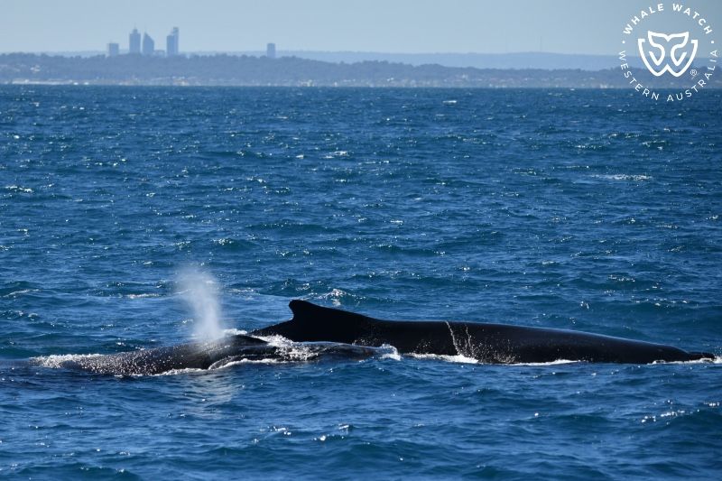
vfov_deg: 5.7
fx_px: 4812
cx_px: 361
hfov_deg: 8.6
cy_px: 240
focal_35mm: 240
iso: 900
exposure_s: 1/8000
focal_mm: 240
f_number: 5.6
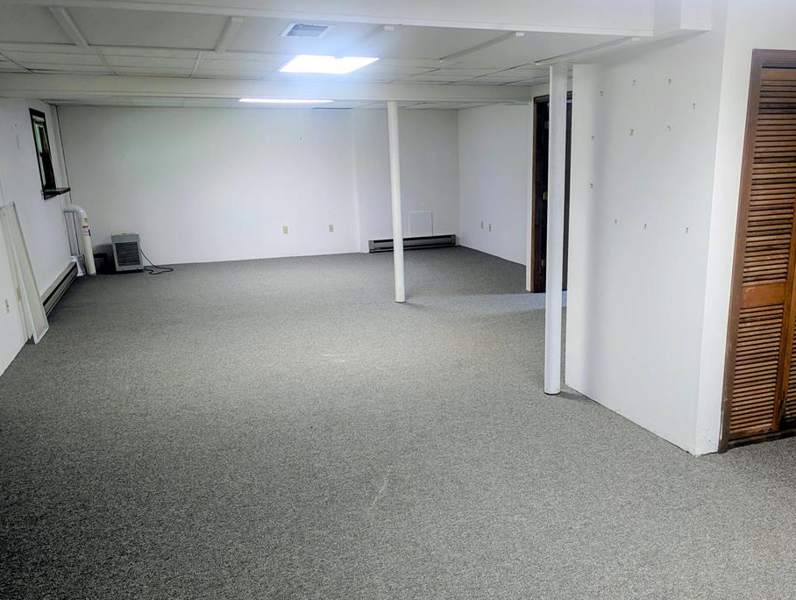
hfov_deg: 65.0
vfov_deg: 51.4
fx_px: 622
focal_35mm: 27
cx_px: 444
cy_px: 334
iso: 109
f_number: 1.85
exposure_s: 1/24
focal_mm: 6.81
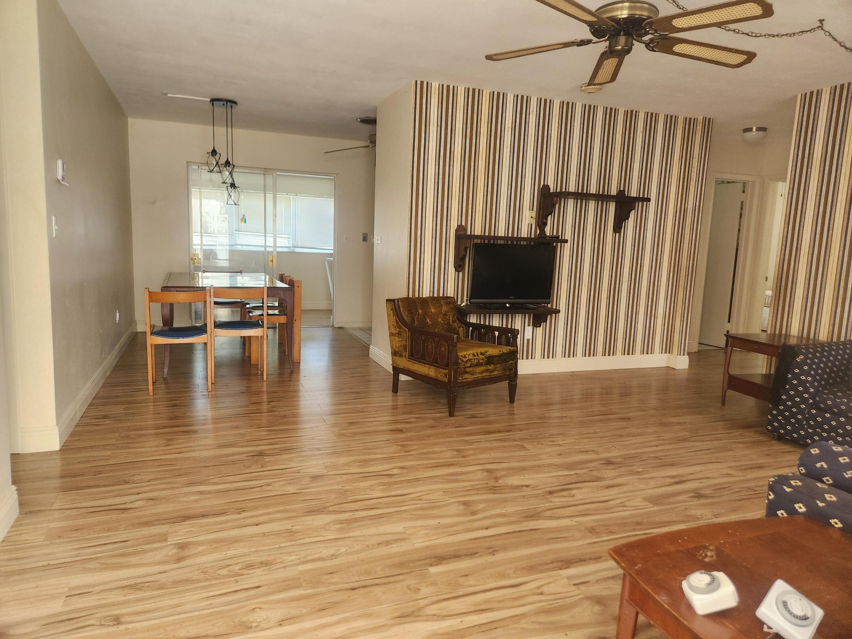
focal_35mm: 23
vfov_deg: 58.9
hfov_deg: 73.9
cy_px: 320
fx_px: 566
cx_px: 426
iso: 500
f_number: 1.8
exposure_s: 1/120
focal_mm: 5.4
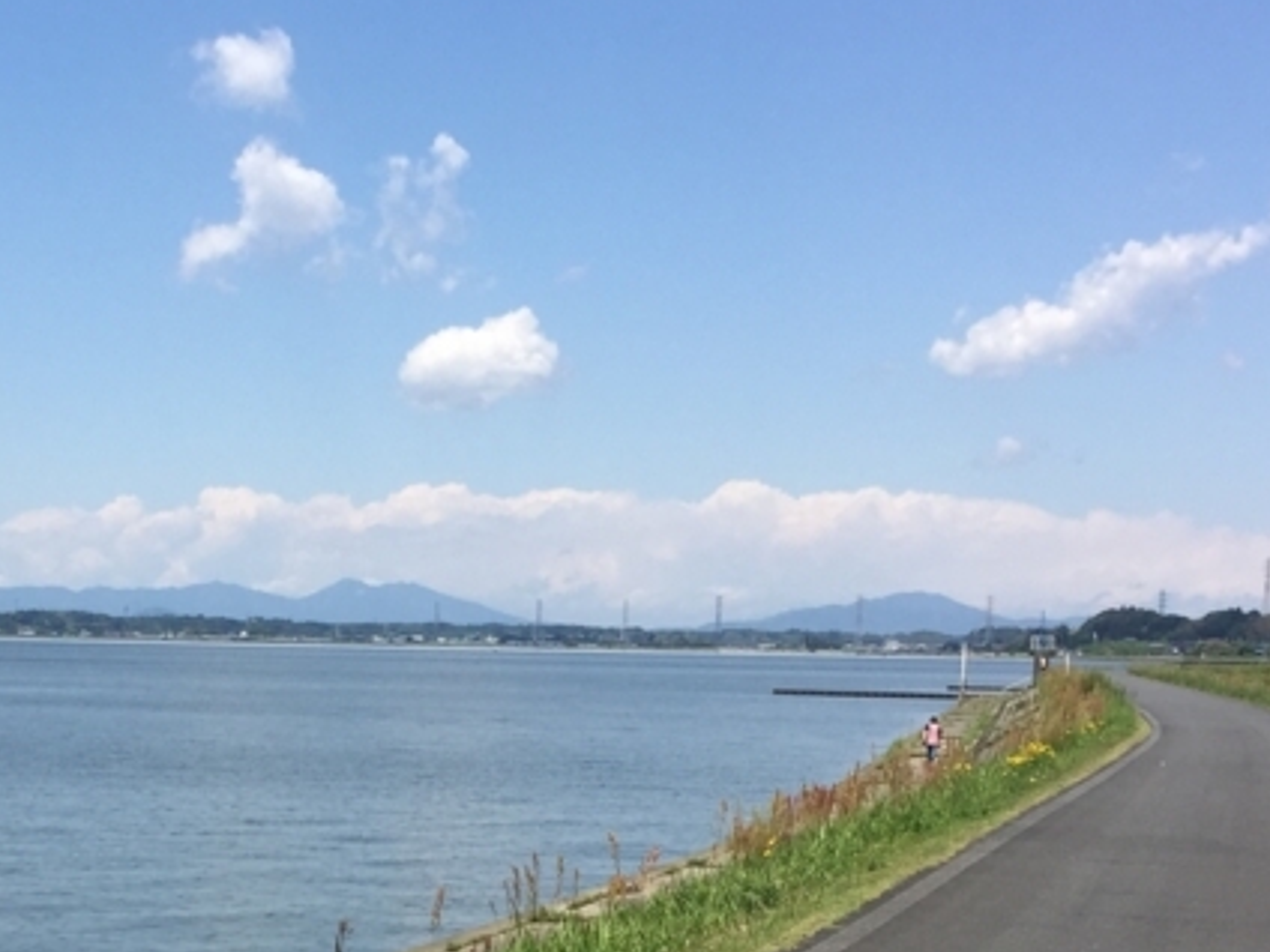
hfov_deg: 27.2
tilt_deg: -6.2
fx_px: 2568
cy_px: 934
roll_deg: +0.8
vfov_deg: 20.4
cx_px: 252
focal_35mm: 70
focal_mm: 4.15
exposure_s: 1/2475
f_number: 2.2
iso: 32
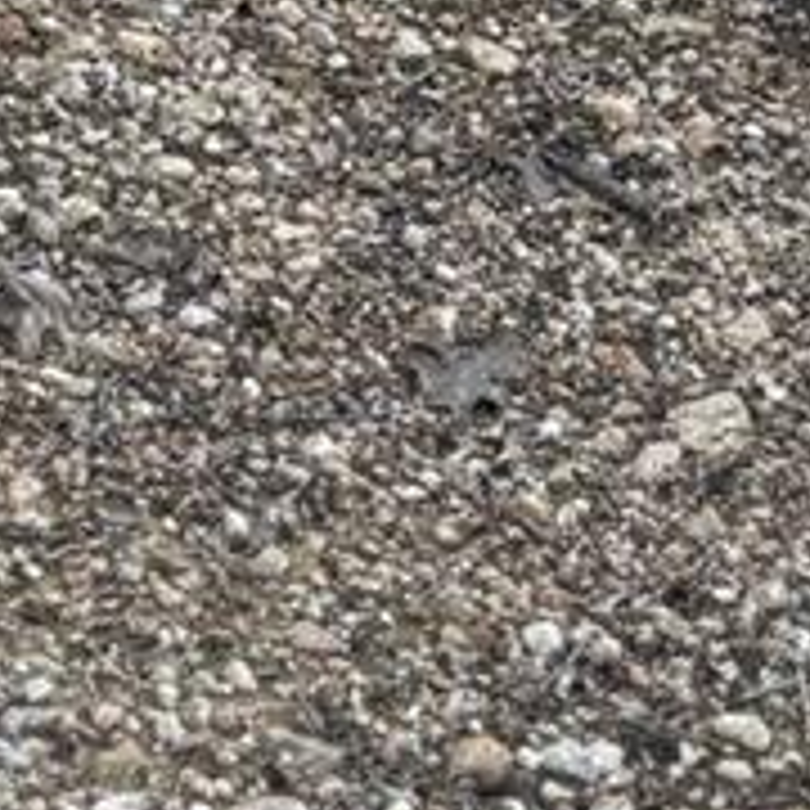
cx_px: 45
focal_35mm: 196
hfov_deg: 8.9
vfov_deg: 8.1
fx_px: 5189
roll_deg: +0.8
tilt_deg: -9.1
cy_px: -1282
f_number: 1.6
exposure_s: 1/462
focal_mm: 5.96
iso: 64
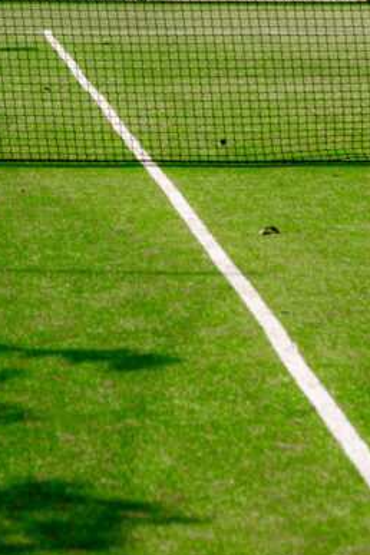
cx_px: 75
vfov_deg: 13.2
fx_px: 2297
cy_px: -194
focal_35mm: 149
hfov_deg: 9.2
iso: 64
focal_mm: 50
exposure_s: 1/500
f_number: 4.5
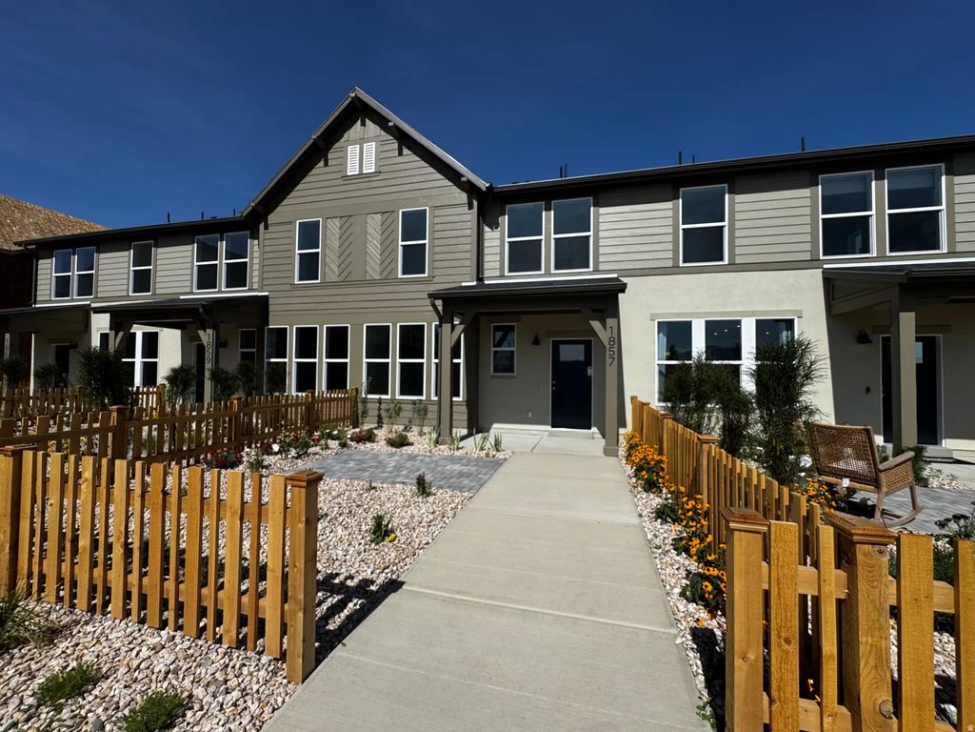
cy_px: 366
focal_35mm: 14
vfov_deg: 85.7
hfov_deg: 102.1
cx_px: 488
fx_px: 394
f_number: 2.2
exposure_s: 1/3106
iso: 50
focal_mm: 2.22
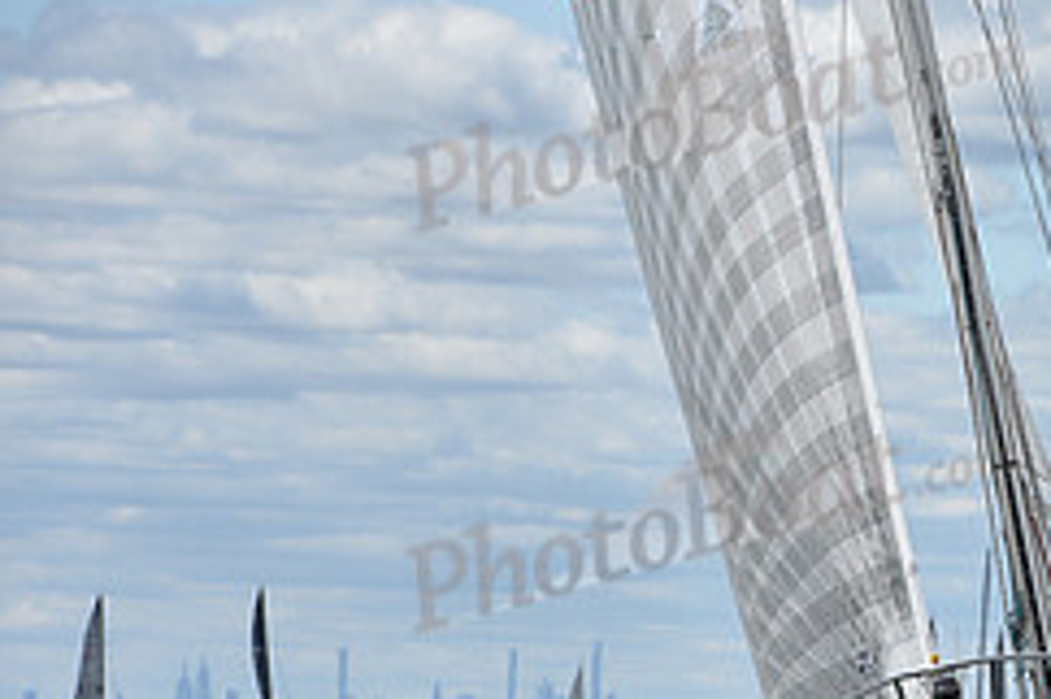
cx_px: 1246
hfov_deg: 4.3
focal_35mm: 480
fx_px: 14003
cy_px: 684
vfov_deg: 2.9
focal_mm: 200
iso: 250
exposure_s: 1/800
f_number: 10
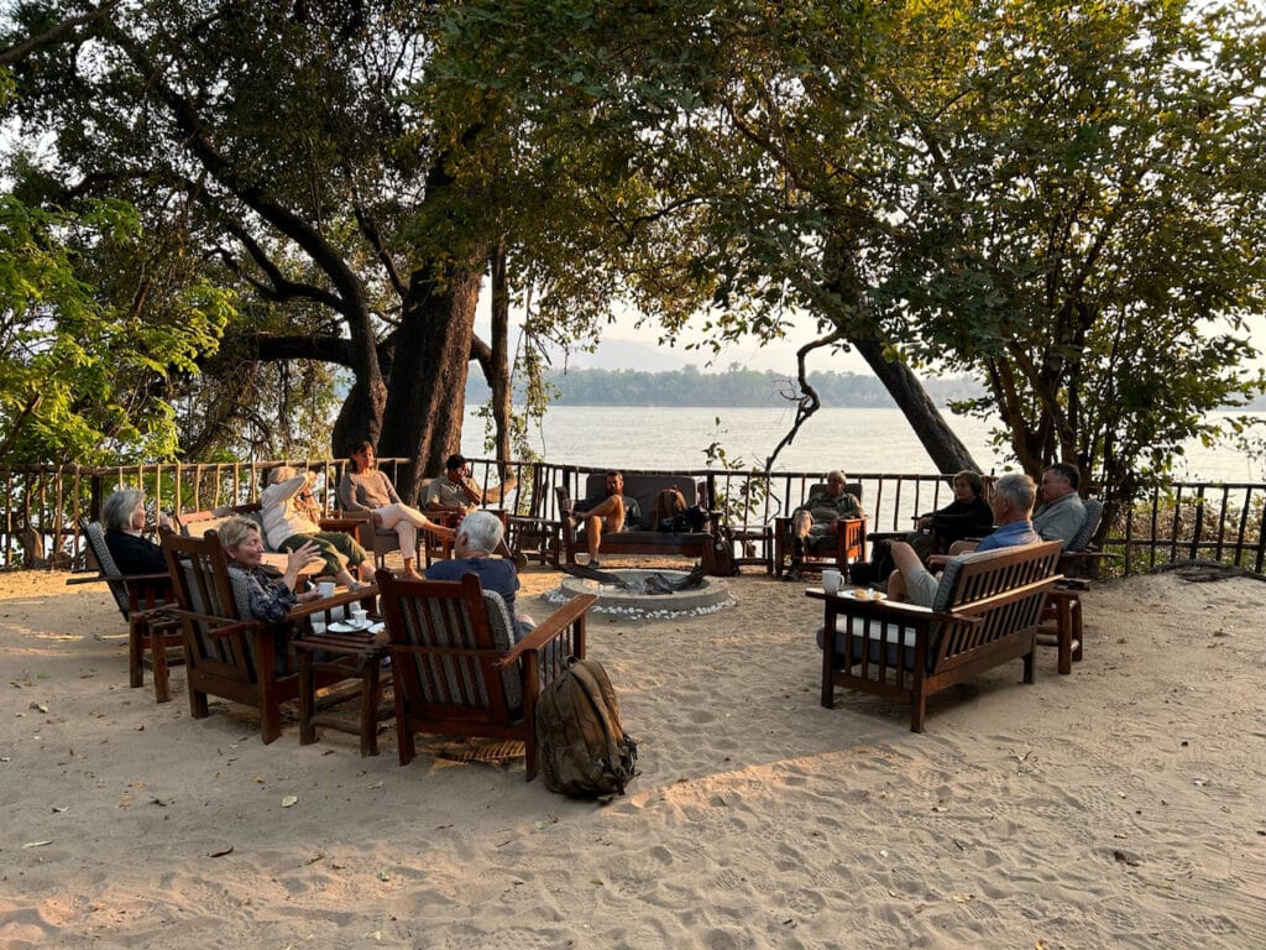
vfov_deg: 53.1
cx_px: 633
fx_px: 951
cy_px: 475
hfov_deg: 67.3
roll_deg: -0.4
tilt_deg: -5.1
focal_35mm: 26
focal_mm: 5.7
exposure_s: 1/293
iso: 40
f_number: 1.5
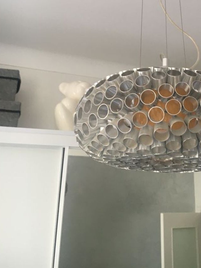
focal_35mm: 45
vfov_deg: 40.7
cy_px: 62
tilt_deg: +27.4
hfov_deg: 31.7
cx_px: 147
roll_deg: -0.3
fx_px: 348
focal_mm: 4.15
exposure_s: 1/33
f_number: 2.2
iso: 80
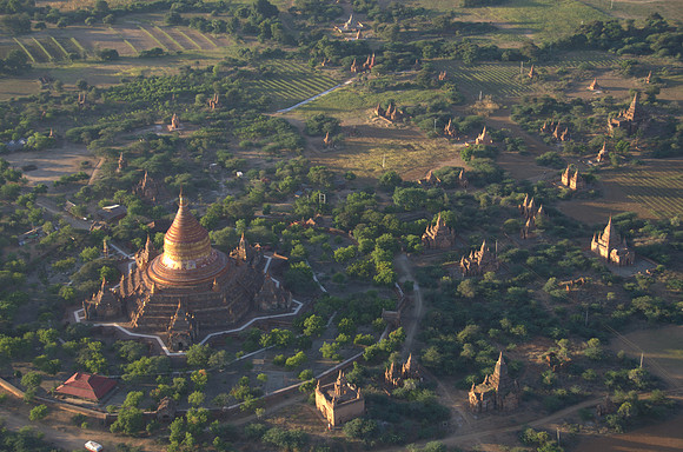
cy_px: 226
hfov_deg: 30.6
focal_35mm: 66
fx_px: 1249
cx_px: 342
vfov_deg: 20.5
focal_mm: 44
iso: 100
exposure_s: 1/80
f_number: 4.5
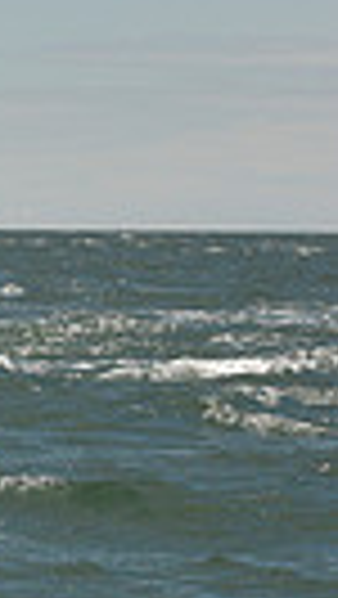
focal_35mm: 392
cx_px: -960
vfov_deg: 5.5
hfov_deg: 3.0
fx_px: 6234
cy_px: 101
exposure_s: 1/800
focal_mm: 86
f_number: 13
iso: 320
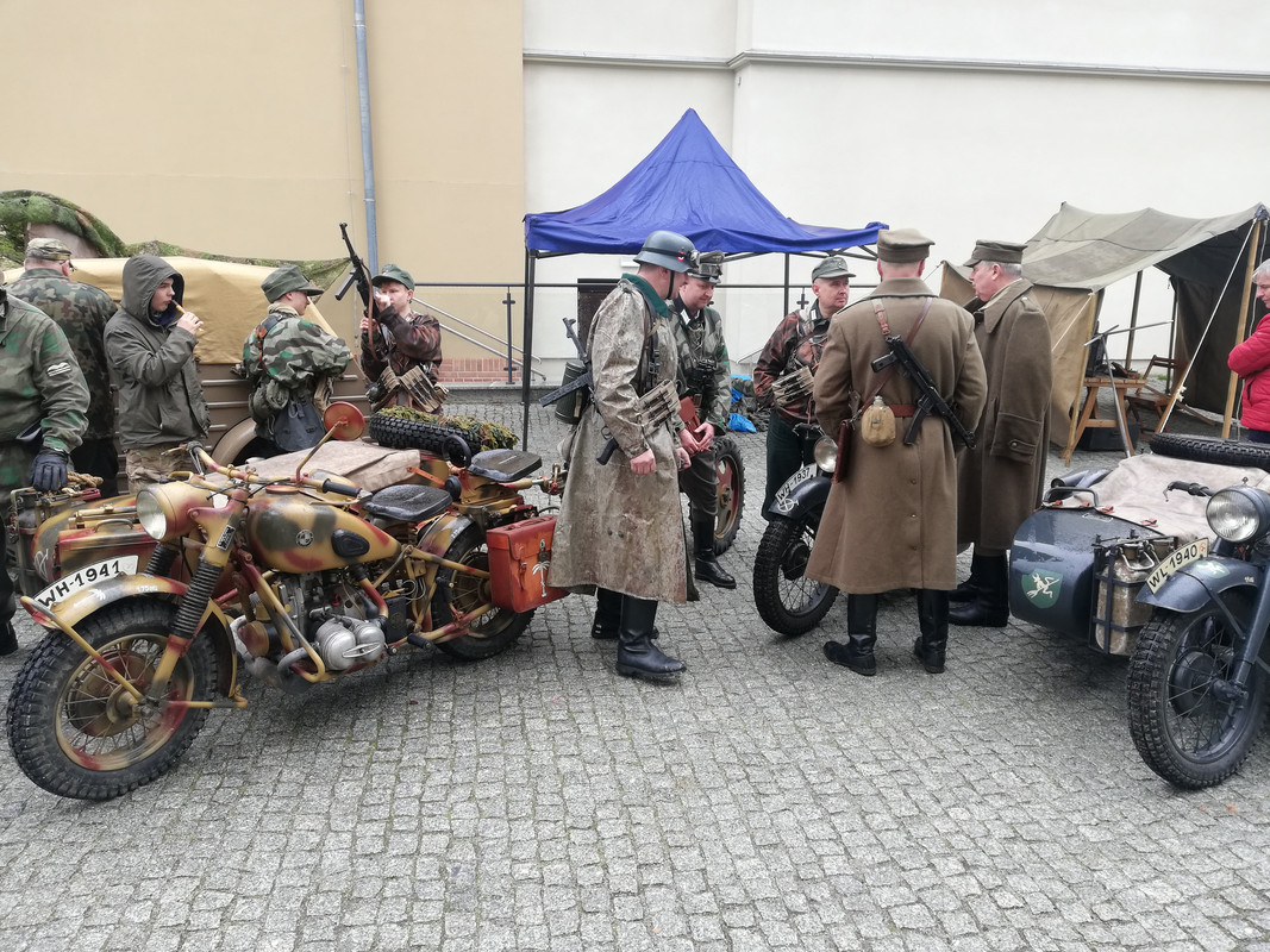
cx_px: 635
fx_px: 954
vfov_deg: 53.1
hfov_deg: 67.3
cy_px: 476
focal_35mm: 26
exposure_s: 1/104
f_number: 2.2
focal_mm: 3.81
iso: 50
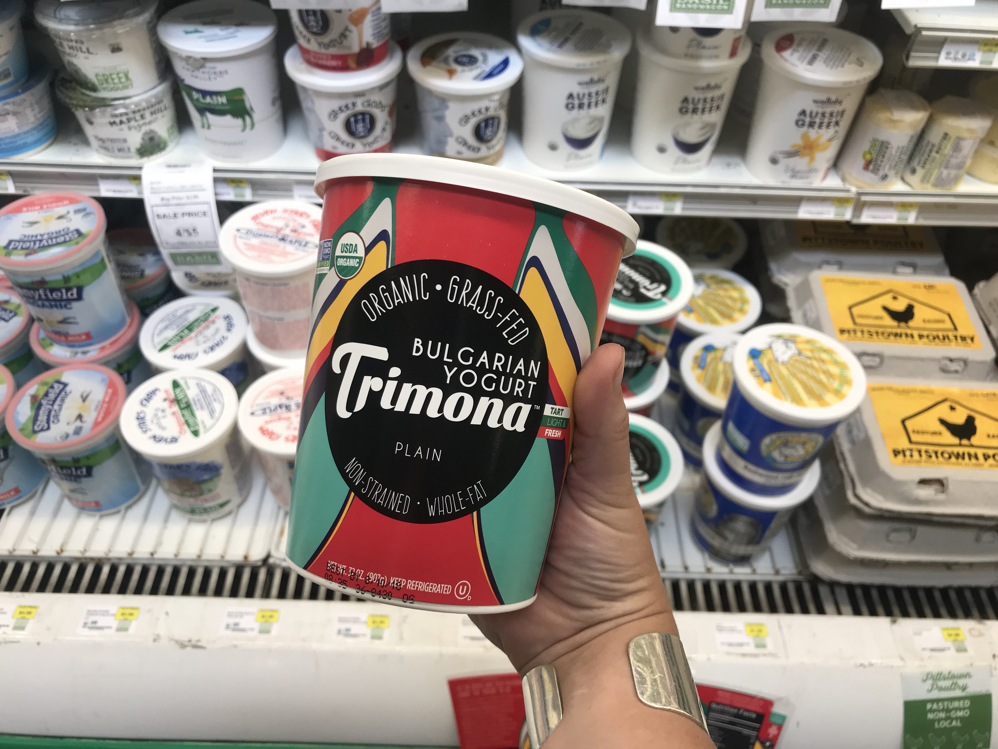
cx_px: 499
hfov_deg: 63.4
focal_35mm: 28
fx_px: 807
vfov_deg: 49.7
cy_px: 374
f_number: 1.8
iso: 32
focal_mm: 3.99
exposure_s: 1/120
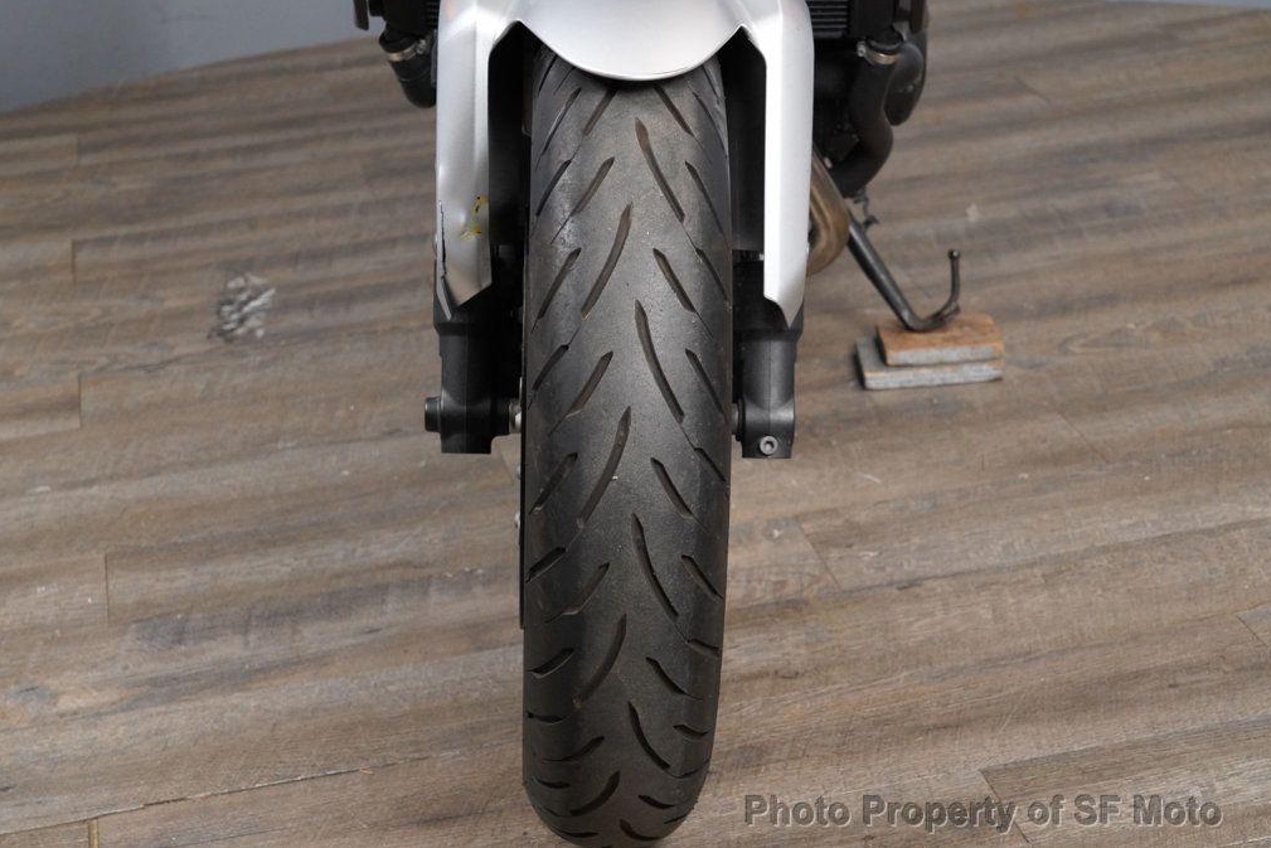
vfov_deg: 20.3
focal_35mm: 67
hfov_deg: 30.1
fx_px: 2366
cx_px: 642
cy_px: 419
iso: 4000
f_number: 9
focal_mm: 66
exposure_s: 1/80
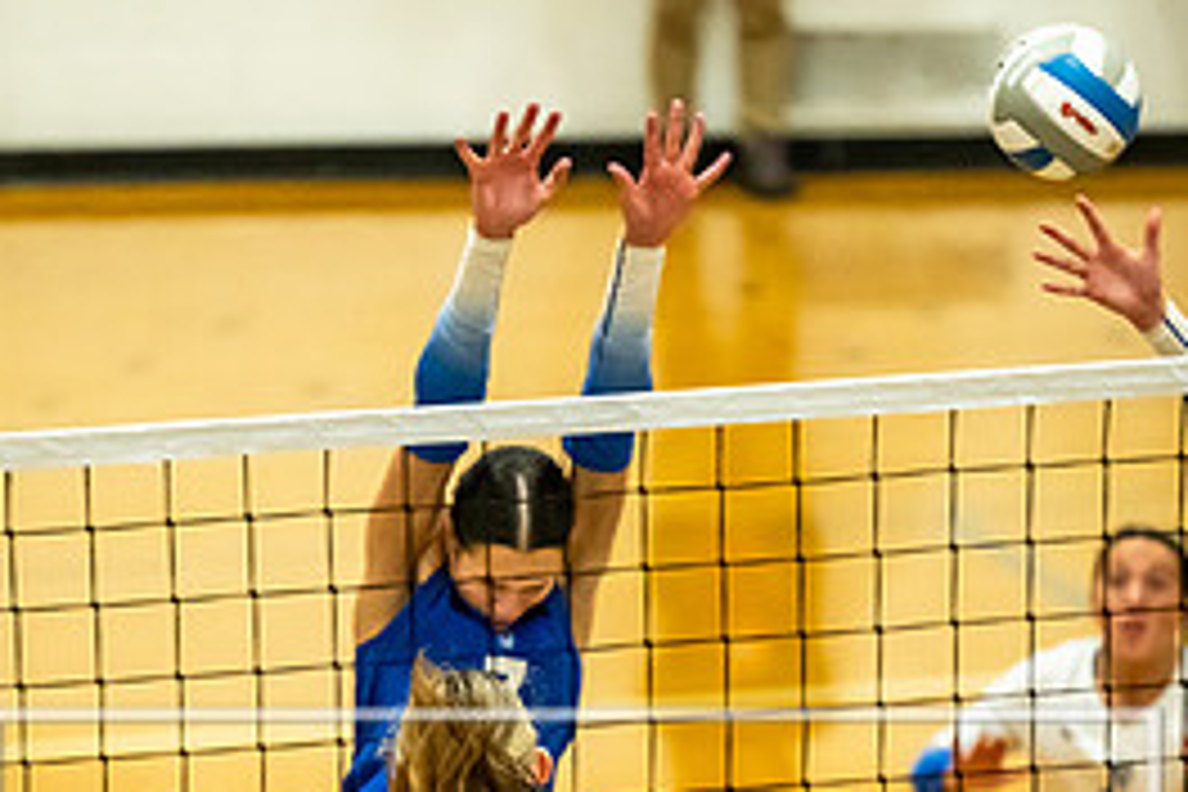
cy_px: 857
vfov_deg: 3.1
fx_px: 14486
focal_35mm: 439
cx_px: 572
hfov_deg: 4.7
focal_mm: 200
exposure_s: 1/1250
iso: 5000
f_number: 2.8
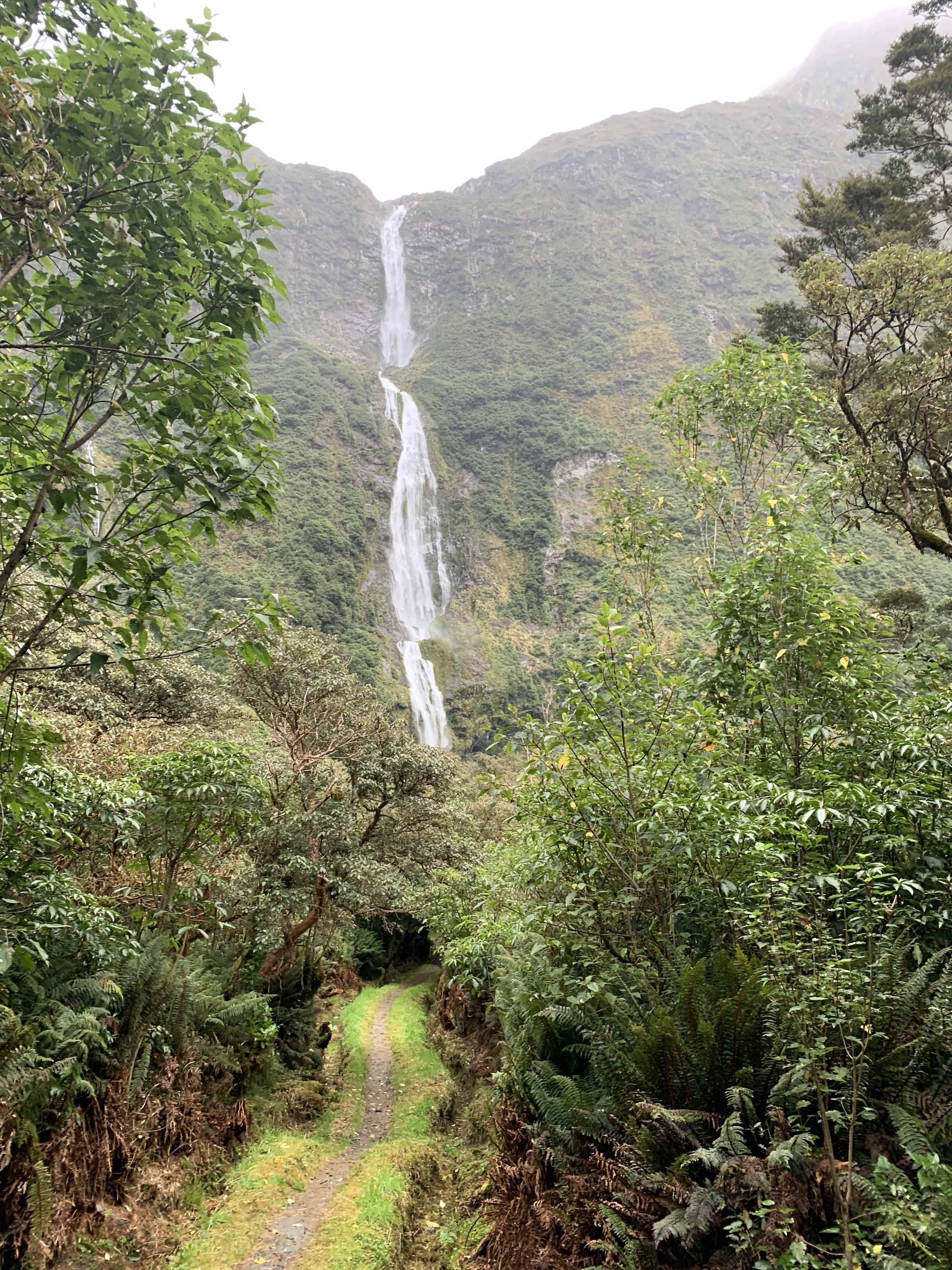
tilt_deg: +19.0
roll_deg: -0.5
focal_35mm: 26
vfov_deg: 67.3
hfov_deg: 53.1
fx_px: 953
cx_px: 476
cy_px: 635
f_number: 1.8
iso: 80
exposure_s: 1/121
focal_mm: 4.25
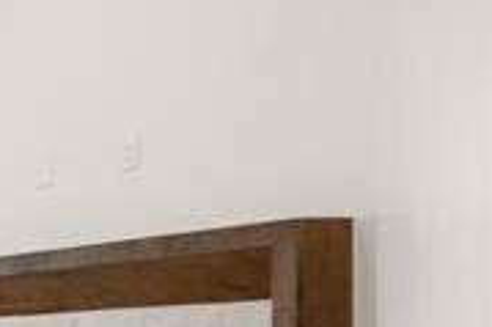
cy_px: 398
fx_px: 1092
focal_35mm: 80
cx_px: -867
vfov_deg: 16.3
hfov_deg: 12.8
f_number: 9
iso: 250
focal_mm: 14
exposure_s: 1/13
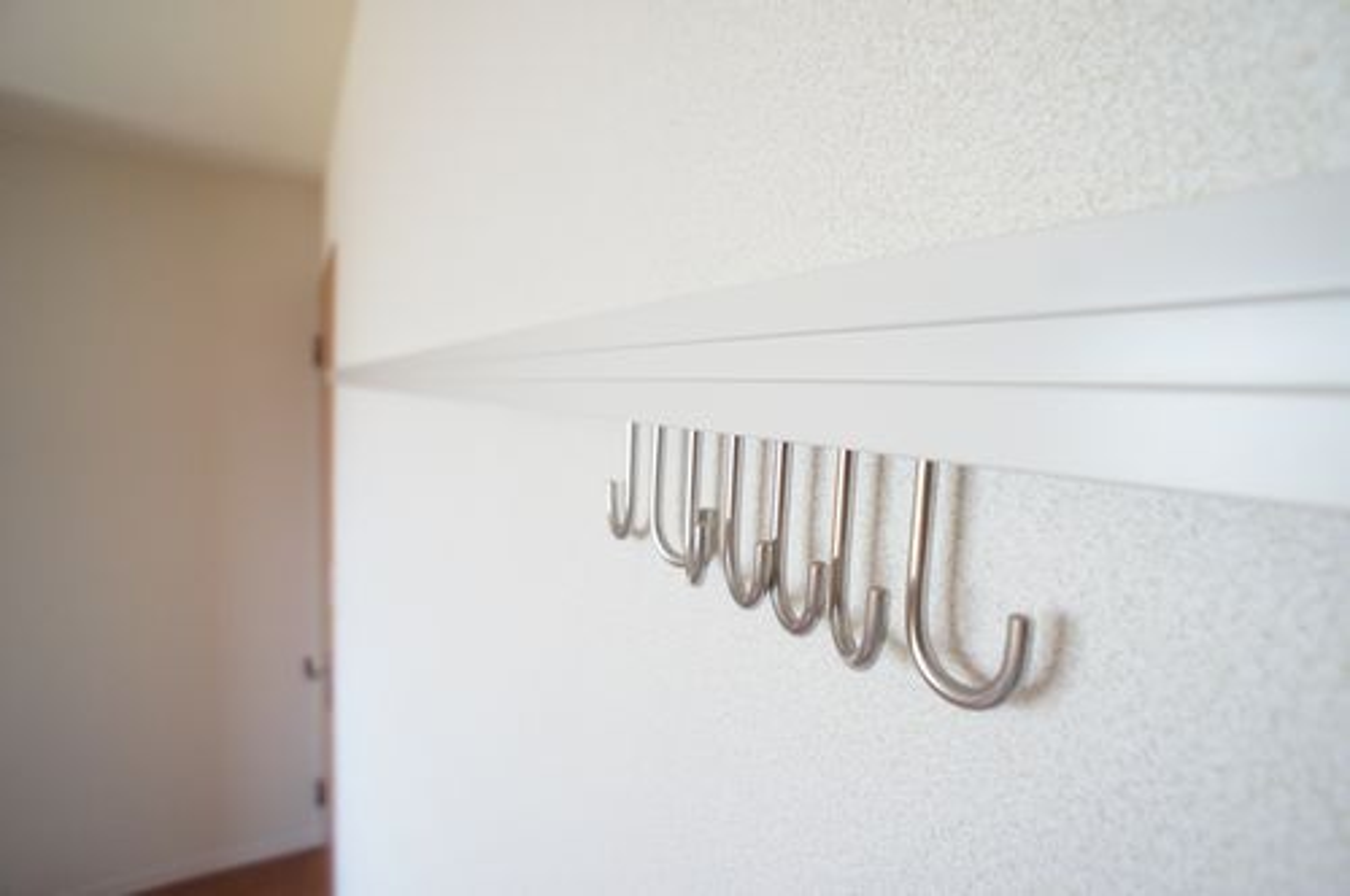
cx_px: 675
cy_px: 448
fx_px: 899
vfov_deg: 53.0
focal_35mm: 24
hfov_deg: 73.8
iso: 800
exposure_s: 1/80
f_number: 4.5
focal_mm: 16
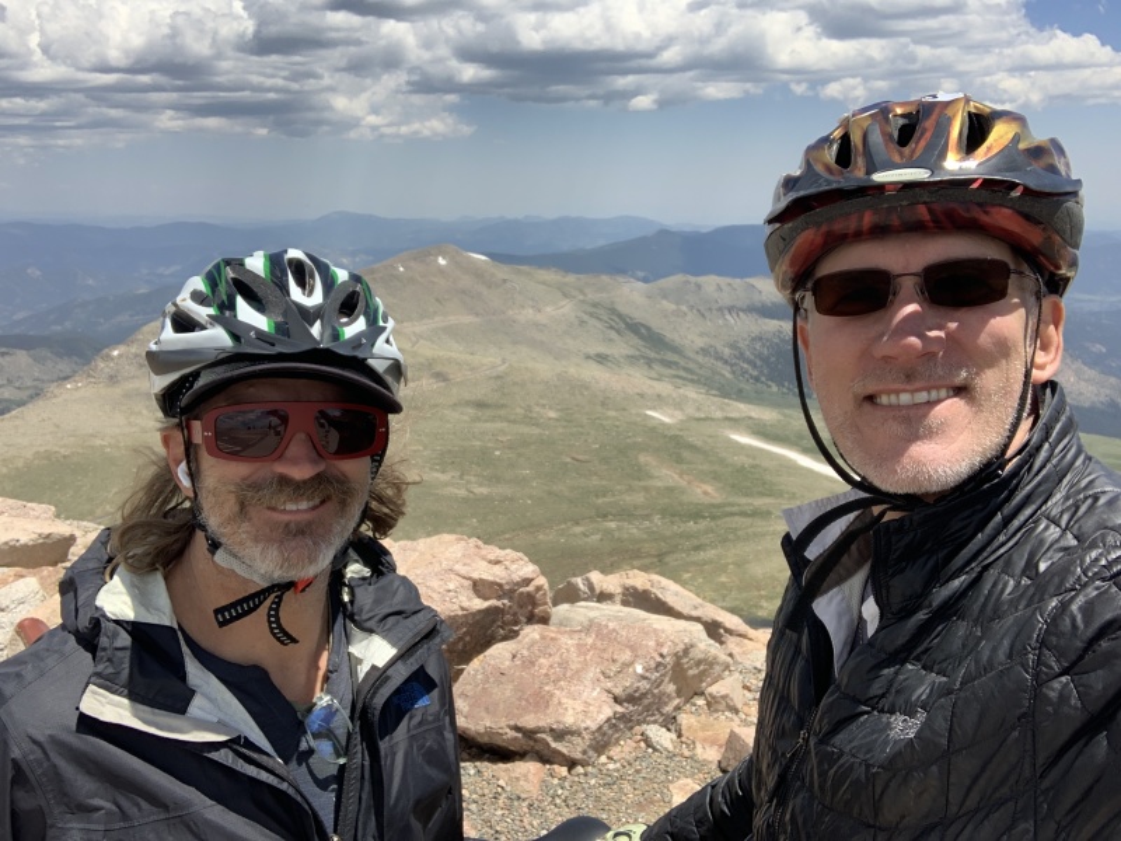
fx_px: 1036
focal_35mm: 32
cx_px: 560
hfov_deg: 56.8
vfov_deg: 44.2
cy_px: 420
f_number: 2.2
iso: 16
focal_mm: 2.87
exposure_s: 1/532
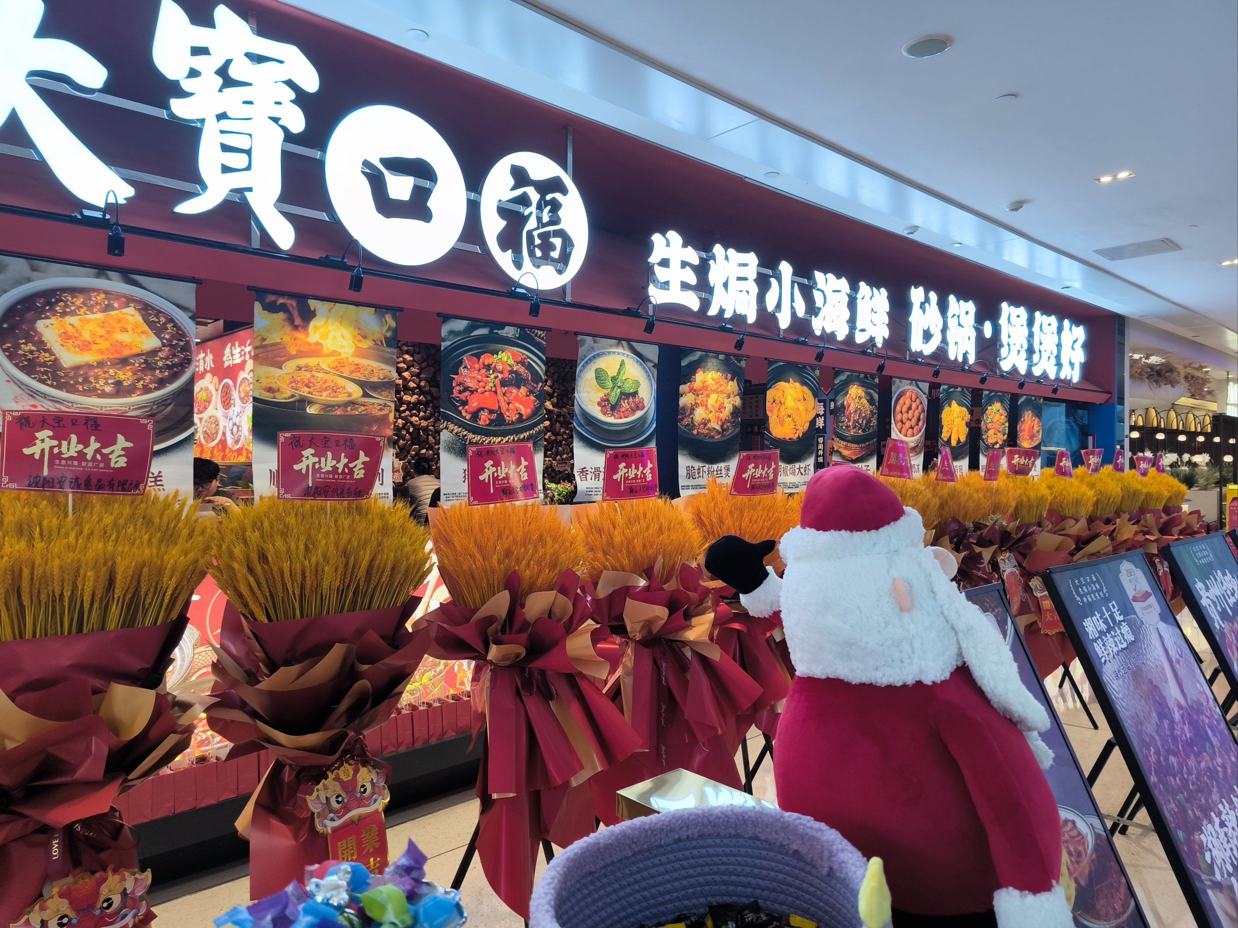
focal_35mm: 23
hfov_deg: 73.9
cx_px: 619
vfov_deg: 58.9
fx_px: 823
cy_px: 464
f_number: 1.7
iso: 125
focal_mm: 5.35
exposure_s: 1/100
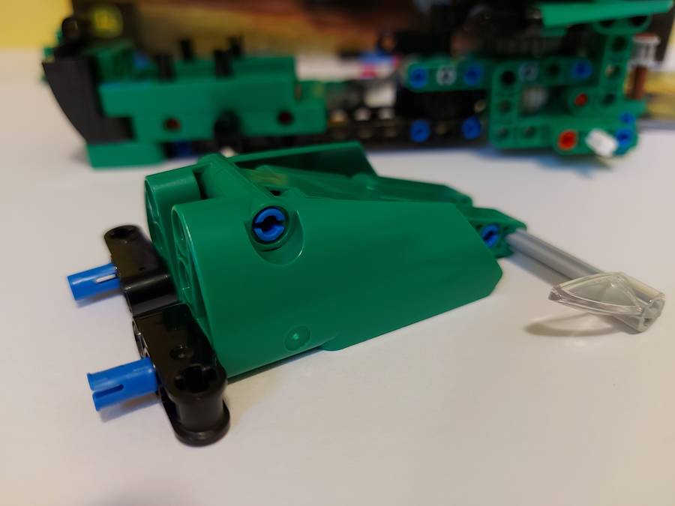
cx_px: 338
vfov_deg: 56.8
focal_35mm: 24
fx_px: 468
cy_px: 253
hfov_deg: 71.6
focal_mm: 5.23
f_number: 1.8
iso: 200
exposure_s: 1/33
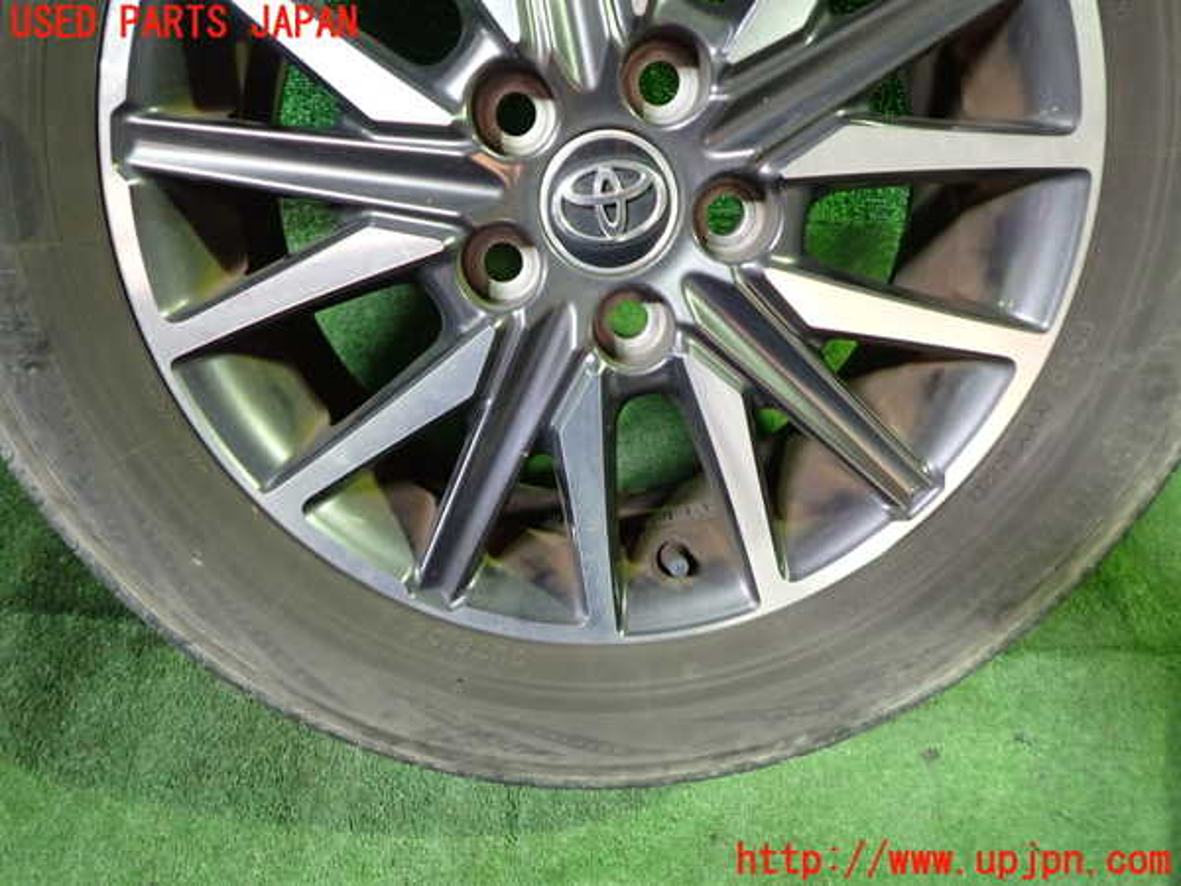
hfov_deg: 69.4
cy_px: 443
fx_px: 853
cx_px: 590
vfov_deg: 54.9
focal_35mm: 25
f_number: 2
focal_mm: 4.5
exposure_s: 1/30
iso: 500
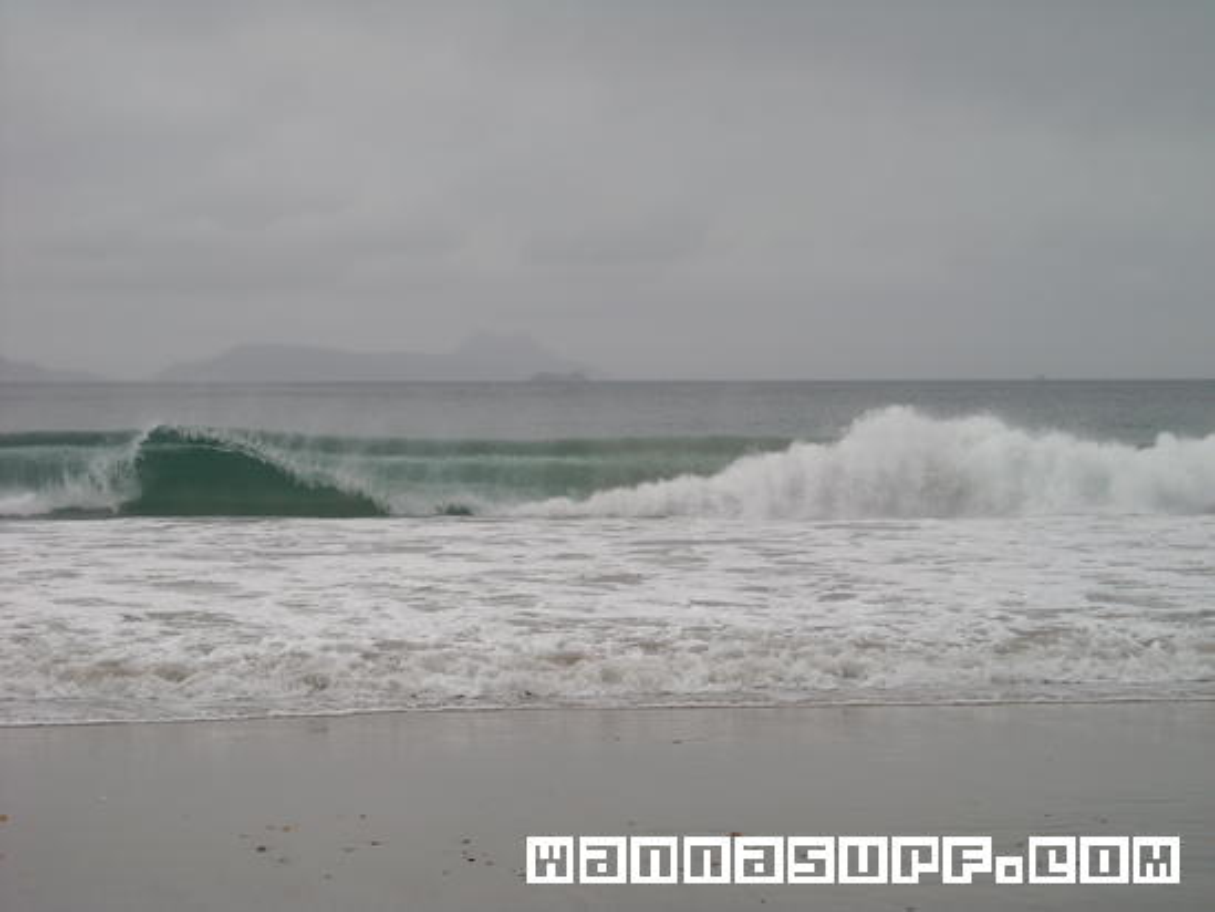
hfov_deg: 18.7
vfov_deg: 14.1
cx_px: 608
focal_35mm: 105
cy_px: 456
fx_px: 3686
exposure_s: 1/84
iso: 64
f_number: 4.7
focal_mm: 17.1
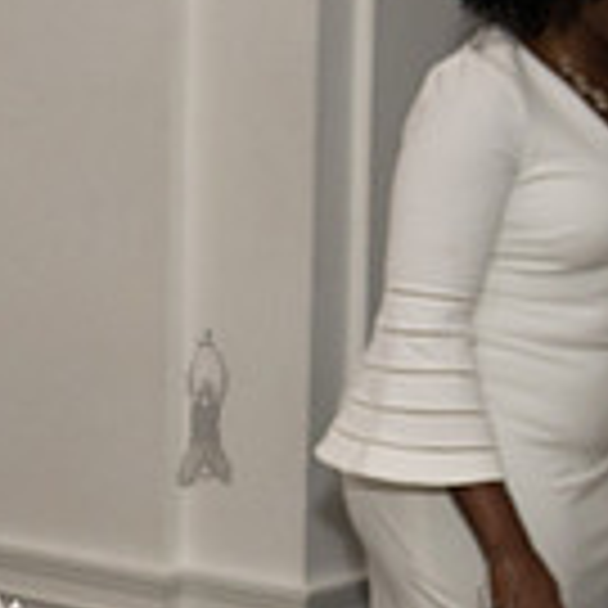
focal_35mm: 128
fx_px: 2544
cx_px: -378
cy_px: 624
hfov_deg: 12.7
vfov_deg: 13.4
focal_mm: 35
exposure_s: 1/800
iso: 2500
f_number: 4
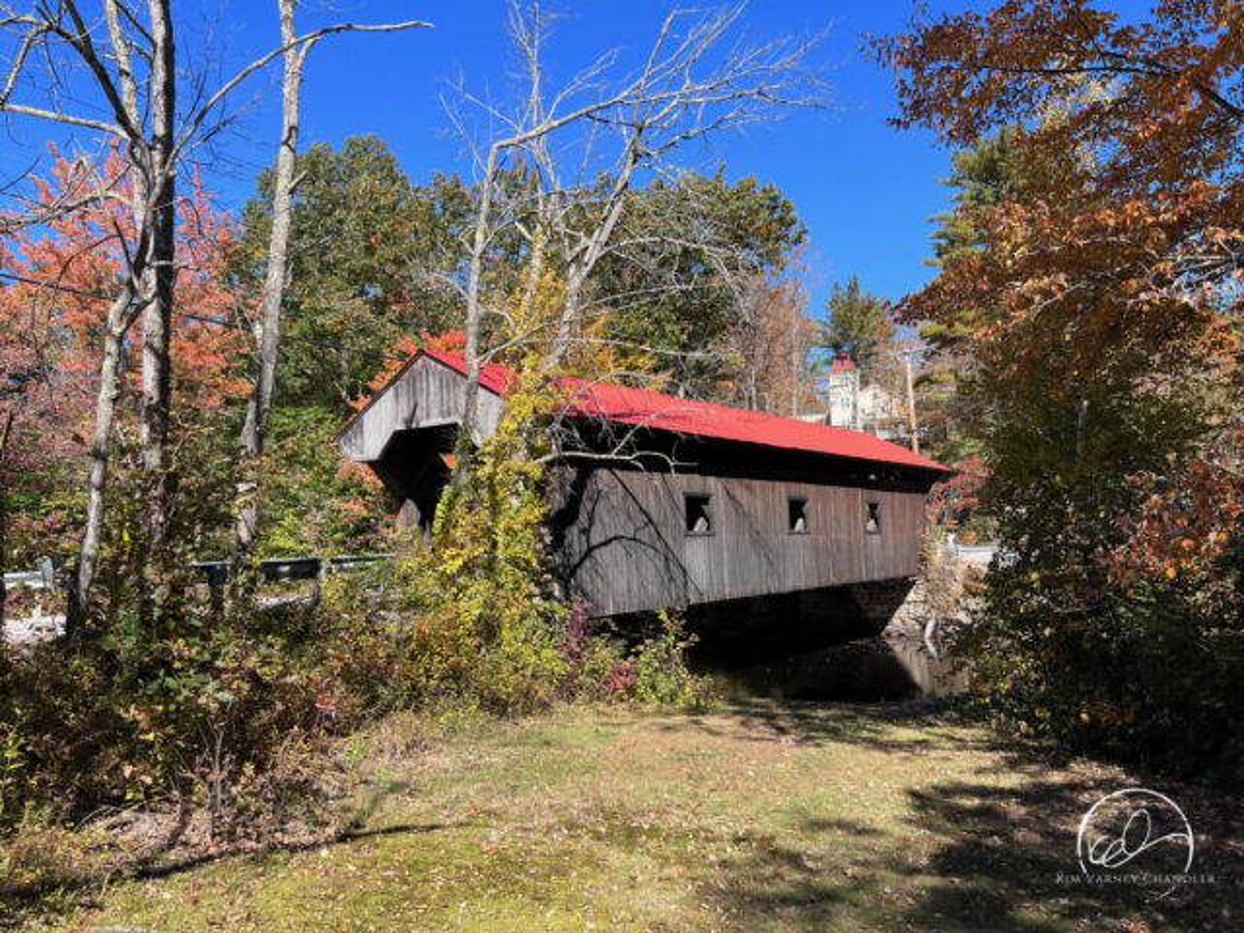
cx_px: 622
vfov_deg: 53.1
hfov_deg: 67.3
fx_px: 934
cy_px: 466
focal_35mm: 26
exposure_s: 1/2123
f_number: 1.5
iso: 50
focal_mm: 5.7
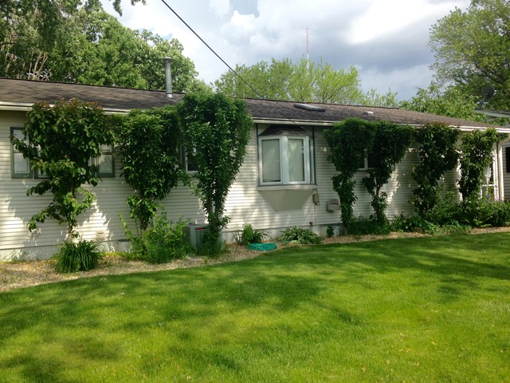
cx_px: 255
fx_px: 486
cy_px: 192
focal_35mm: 33
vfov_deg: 42.9
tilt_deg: +1.8
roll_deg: +1.0
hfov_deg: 55.4
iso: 50
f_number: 2.4
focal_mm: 4.12
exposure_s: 1/1063
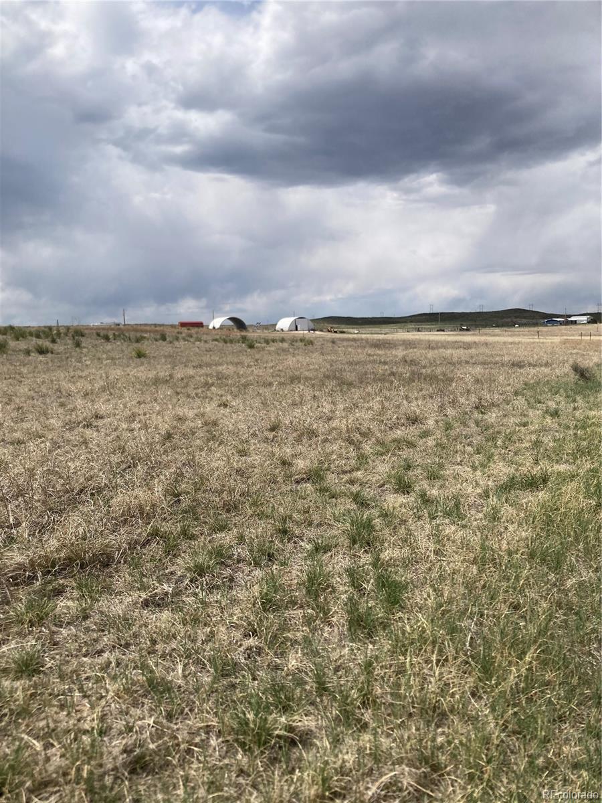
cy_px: 402
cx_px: 301
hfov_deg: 49.7
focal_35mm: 28
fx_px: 649
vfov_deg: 63.4
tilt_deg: -2.8
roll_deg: +1.5
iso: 25
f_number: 1.8
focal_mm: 3.99
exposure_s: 1/4367
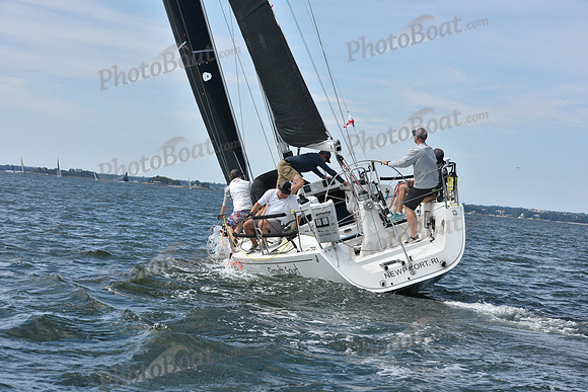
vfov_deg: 13.7
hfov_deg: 20.4
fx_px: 1634
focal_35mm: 100
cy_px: 196
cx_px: 294
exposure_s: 1/1000
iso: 320
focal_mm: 100
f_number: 9
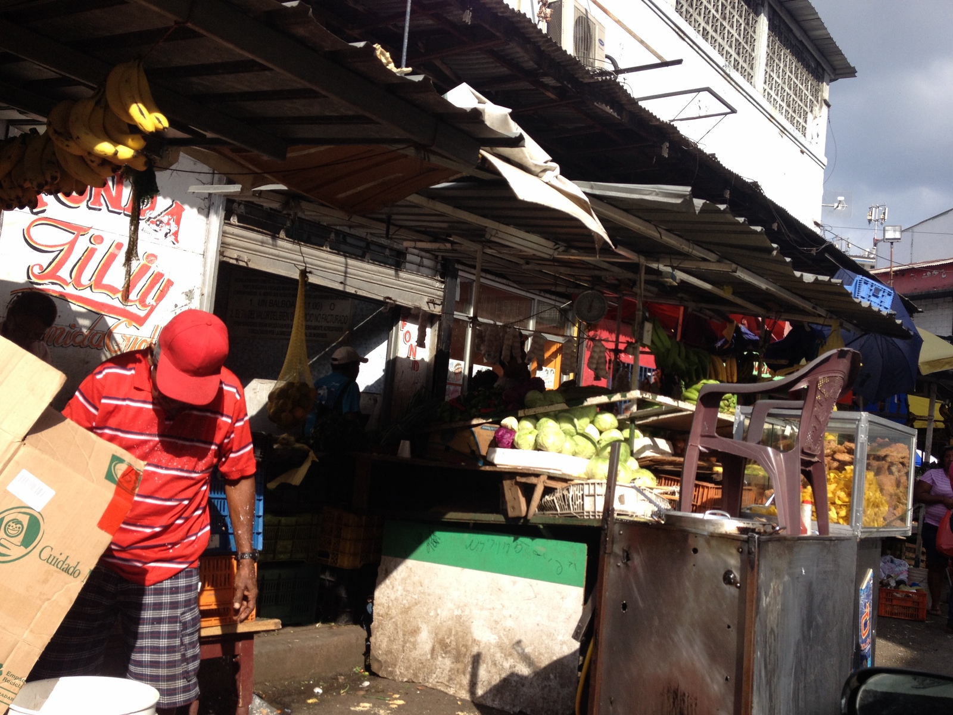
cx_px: 476
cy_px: 358
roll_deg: -4.5
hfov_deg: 52.6
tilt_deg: +1.0
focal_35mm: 35
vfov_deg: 40.7
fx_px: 964
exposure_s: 1/1004
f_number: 2.4
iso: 50
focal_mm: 4.28
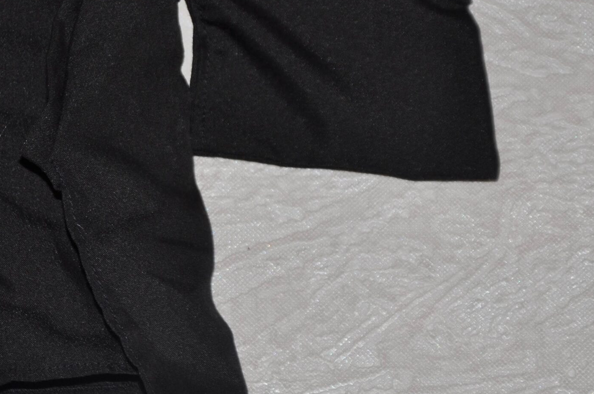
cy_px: 91
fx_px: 3642
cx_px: 80
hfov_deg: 9.3
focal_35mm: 221
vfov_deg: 6.2
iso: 200
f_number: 5.3
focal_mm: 80
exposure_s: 1/60
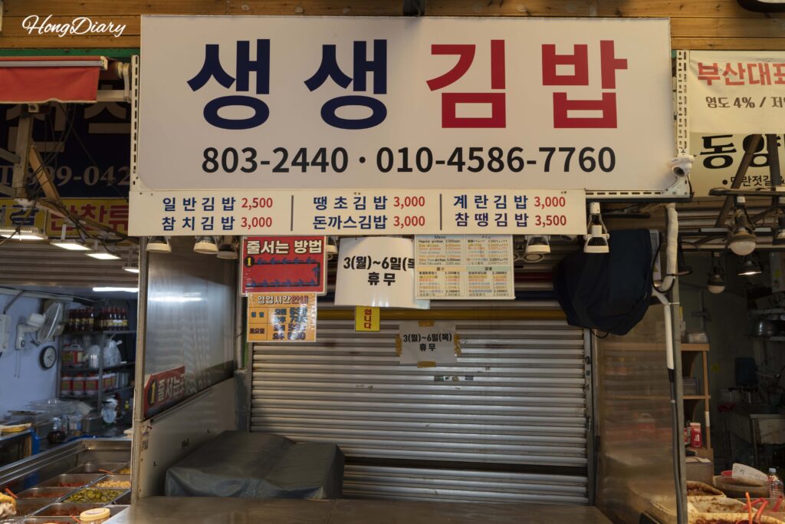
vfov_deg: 46.4
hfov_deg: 65.5
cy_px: 262
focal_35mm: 28
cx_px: 392
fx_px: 611
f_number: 4
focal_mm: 28
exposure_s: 1/160
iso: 320
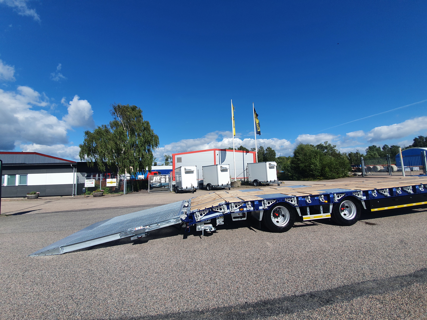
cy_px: 160
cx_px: 214
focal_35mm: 13
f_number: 2.2
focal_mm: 1.8
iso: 50
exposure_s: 1/1620
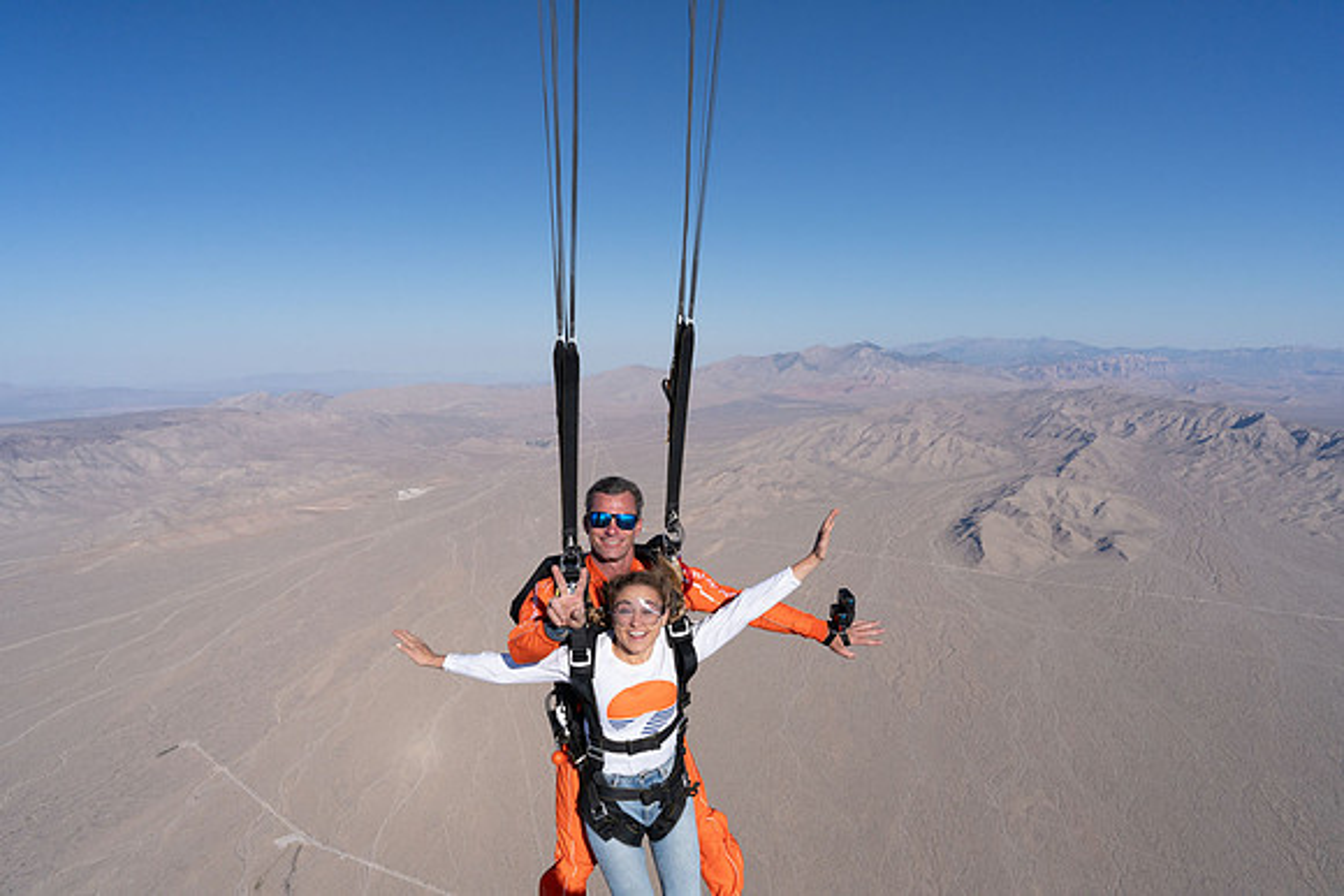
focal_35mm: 24
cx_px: 672
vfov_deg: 53.2
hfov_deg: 73.7
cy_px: 448
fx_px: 896
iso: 800
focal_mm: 24
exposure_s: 1/2000
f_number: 13
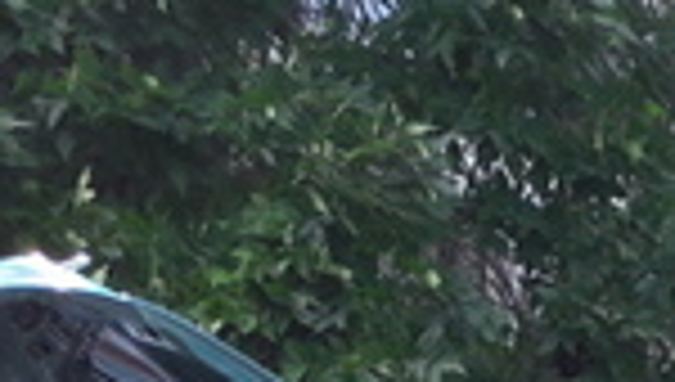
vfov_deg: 8.0
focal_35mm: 134
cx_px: 1224
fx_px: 2403
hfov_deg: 14.1
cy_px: 1067
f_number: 1.9
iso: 40
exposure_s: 1/225
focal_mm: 3.7
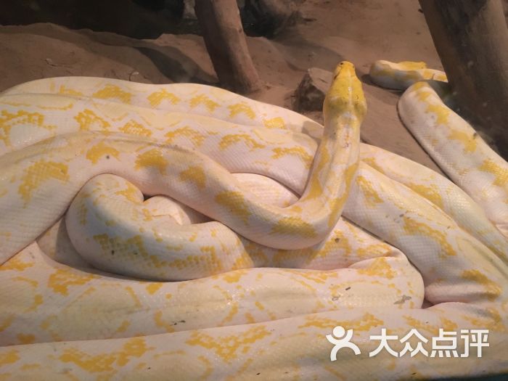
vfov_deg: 48.2
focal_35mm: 29
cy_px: 190
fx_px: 426
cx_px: 254
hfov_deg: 61.7
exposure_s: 1/17
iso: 400
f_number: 2.2
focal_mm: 4.15
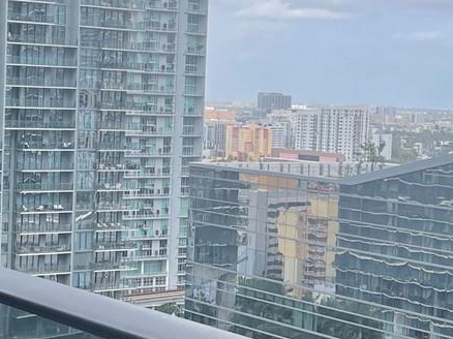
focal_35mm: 95
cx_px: 184
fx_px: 1243
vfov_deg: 15.5
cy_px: 180
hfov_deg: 20.6
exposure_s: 1/938
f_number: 1.6
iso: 32
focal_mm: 5.1
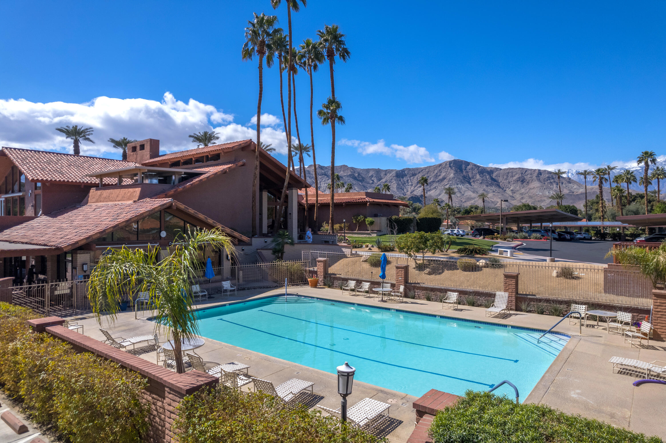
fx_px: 407
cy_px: 222
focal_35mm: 22
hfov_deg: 78.6
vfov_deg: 57.2
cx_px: 333
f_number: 2.8
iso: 100
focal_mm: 8.38
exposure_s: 1/3000
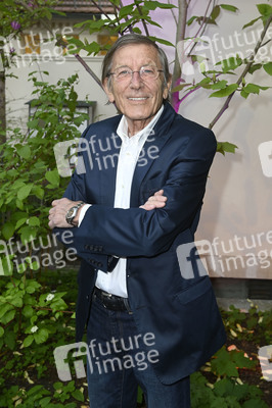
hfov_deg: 33.3
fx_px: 454
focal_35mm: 40
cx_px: 136
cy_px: 204
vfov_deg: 48.5
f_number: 5.6
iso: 640
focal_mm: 40
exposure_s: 1/125
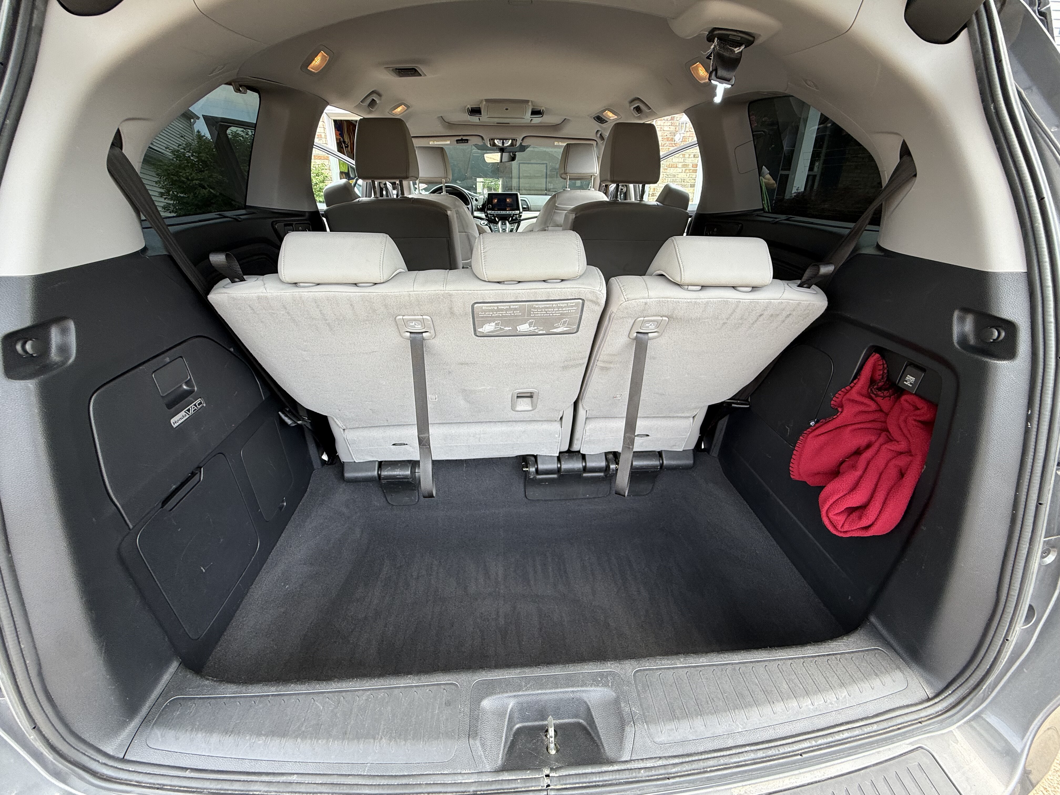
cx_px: 530
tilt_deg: -19.9
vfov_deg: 85.7
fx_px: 429
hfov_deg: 102.1
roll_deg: -0.2
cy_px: 398
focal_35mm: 14
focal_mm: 2.22
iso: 40
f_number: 2.2
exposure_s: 1/99
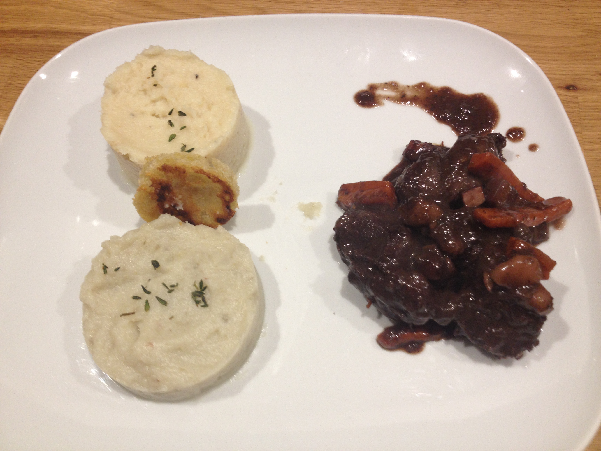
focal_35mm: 35
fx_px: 608
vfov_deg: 40.7
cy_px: 226
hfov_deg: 52.6
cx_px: 300
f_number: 2.4
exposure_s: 1/20
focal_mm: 4.28
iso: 80
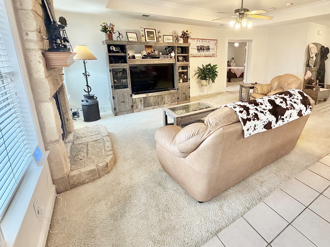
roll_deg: +0.5
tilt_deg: -13.2
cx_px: 201
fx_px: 172
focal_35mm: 18
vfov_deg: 70.4
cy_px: 93
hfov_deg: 86.5
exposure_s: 1/60
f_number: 2.2
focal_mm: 2.22
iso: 320
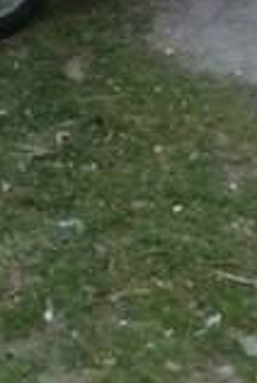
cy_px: -158
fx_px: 1077
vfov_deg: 18.3
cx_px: 97
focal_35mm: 101
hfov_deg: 13.6
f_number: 2.2
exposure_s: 1/15
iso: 640
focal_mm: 3.3
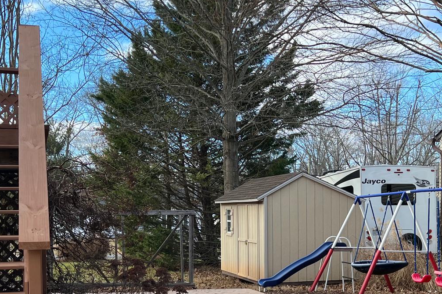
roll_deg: +0.4
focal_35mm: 55
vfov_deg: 24.1
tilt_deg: -3.0
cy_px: 247
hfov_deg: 36.2
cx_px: 241
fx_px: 675
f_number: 1.5
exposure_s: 1/733
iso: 50
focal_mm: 5.7
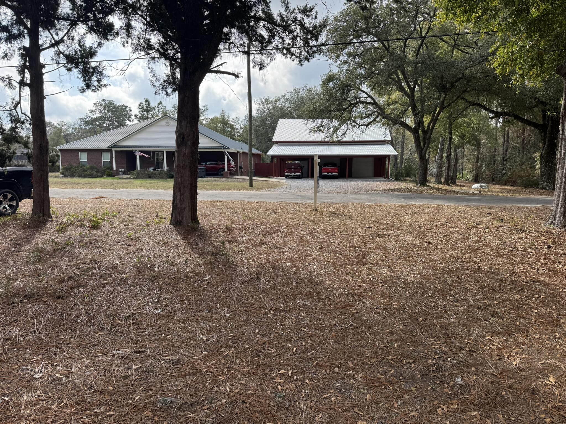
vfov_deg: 56.8
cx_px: 283
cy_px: 212
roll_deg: +0.1
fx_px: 392
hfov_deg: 71.6
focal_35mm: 24
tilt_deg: -7.5
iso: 80
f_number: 1.78
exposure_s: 1/1395
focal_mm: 6.76
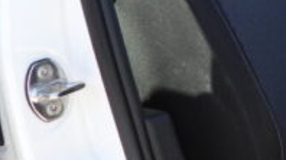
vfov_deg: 12.7
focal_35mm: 94
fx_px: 712
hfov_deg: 18.7
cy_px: 12
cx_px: 480
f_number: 2.8
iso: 100
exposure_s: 1/200
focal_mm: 4.3
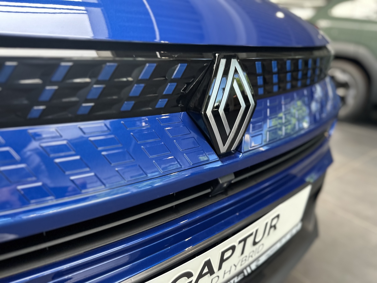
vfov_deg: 56.8
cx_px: 188
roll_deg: -0.1
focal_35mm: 24
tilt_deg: -22.6
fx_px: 261
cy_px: 142
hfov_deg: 71.6
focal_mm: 6.86
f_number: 1.78
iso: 100
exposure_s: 1/125
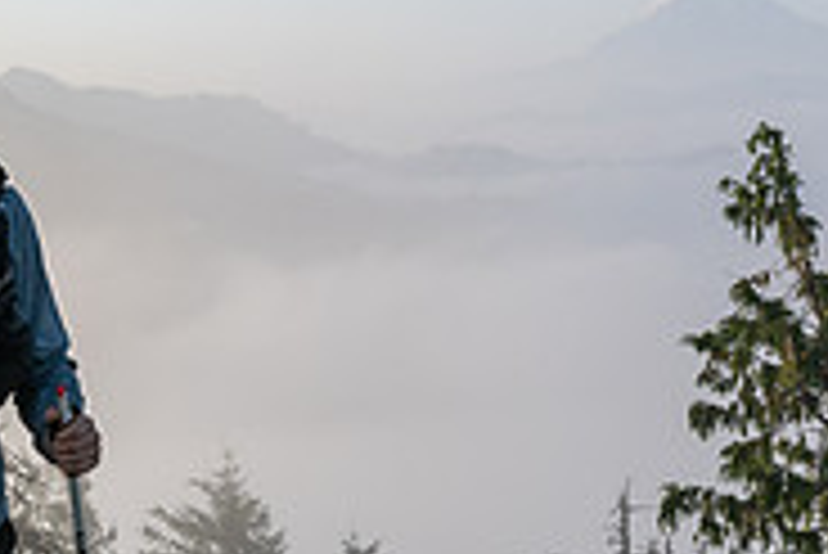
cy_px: 358
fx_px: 2325
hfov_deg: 20.2
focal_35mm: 101
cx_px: 306
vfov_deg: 13.6
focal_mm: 32
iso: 400
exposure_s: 1/250
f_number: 13
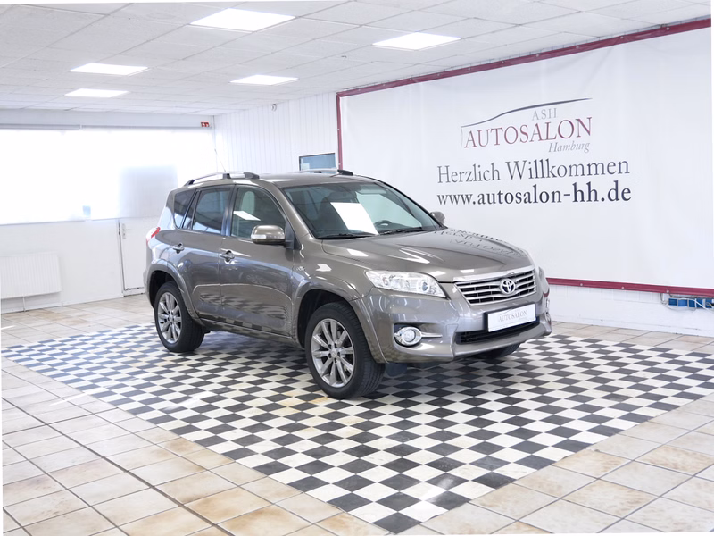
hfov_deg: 51.4
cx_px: 357
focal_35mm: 36
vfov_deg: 39.7
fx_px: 743
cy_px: 268
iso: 500
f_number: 3.9
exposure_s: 1/60
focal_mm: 18
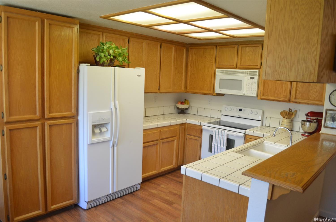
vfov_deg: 47.7
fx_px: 251
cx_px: 168
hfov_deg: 67.5
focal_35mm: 27
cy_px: 111
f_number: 4
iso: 560
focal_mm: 18
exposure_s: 1/60
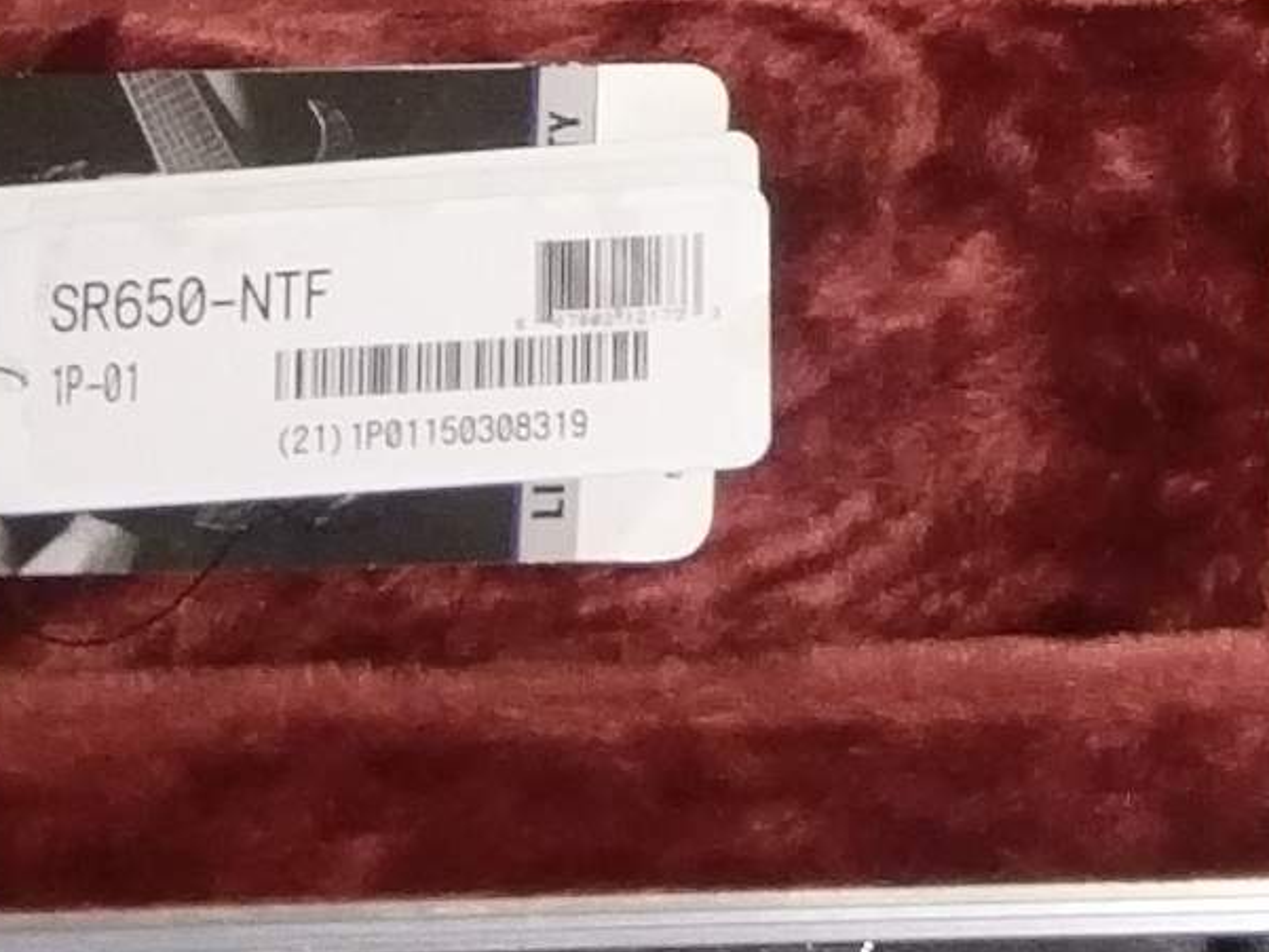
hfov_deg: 11.1
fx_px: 6343
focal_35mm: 173
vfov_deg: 8.2
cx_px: 1761
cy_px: -910
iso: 640
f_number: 1.8
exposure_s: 1/15
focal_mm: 4.58
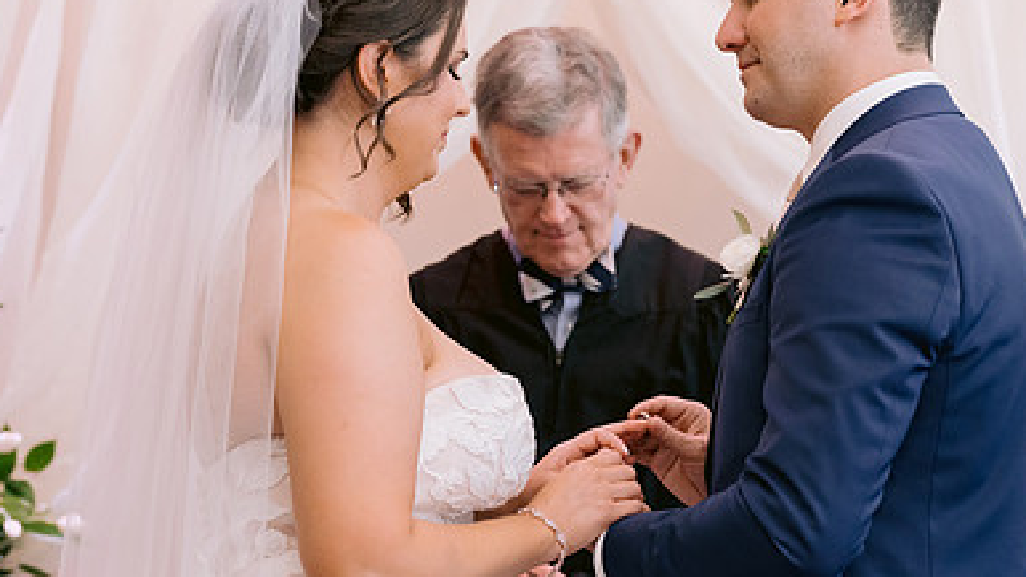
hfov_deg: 25.0
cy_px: 320
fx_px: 2312
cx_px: 539
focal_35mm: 85
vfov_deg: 14.2
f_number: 2.8
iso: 1250
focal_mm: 50
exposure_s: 1/160
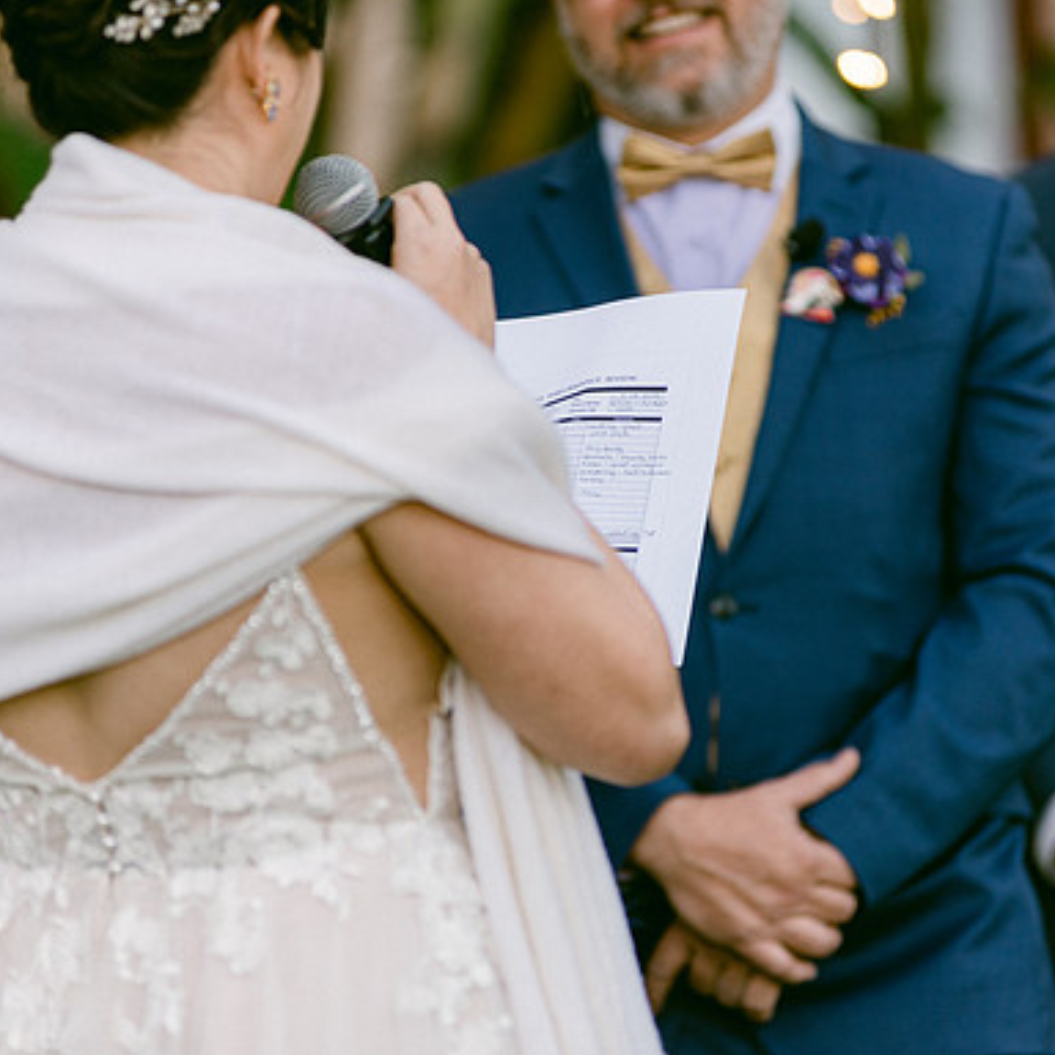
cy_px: 526
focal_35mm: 266
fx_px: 9172
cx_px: 585
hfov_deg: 6.6
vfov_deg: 6.6
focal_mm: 200
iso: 220
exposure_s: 1/125
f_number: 2.8
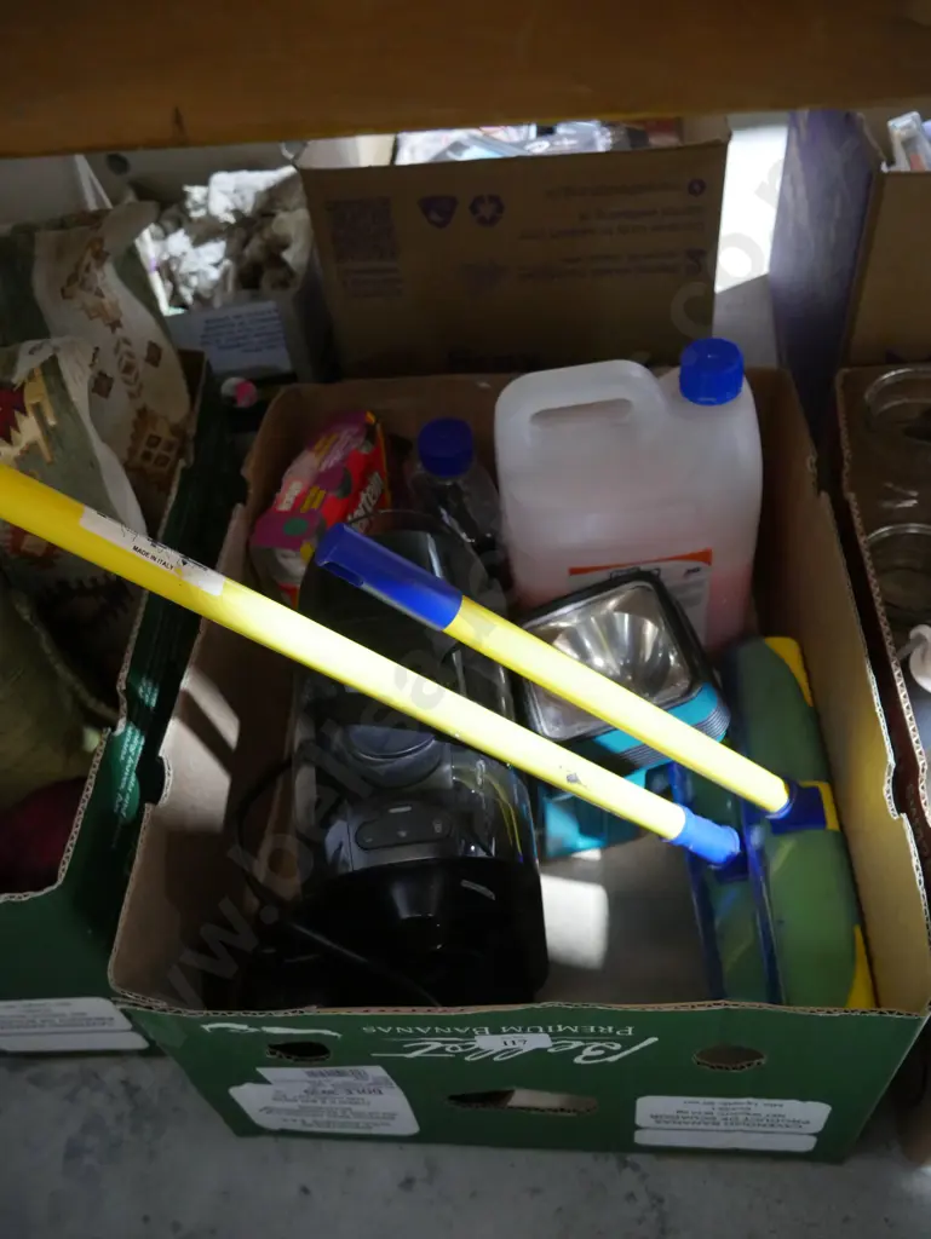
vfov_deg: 63.4
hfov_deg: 49.8
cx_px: 466
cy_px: 620
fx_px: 1003
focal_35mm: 28
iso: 3200
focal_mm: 14
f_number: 3.5
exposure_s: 1/60
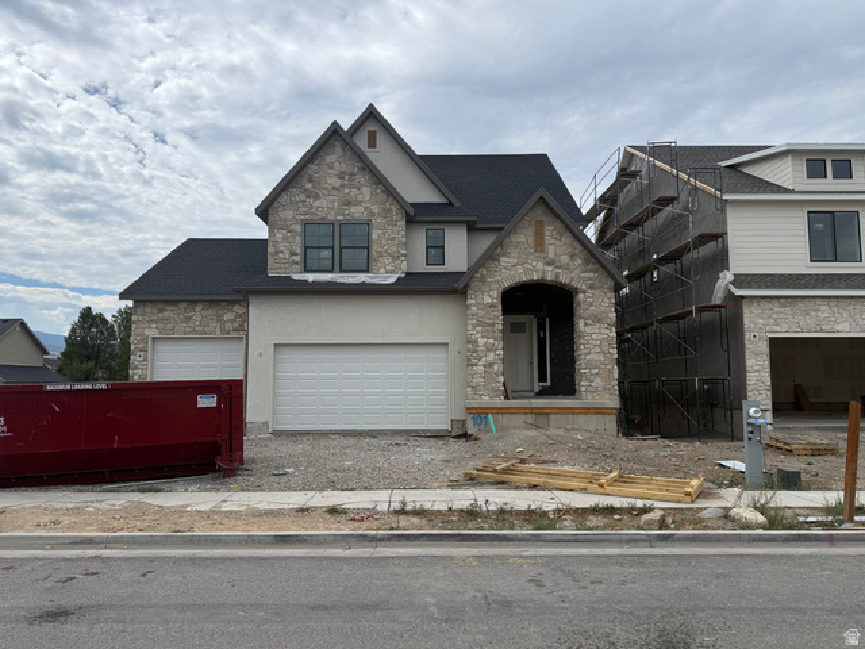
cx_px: 432
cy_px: 324
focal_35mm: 24
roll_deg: +0.5
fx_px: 600
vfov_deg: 56.8
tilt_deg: +5.9
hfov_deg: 71.6
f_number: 1.78
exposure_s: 1/6173
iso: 80
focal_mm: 6.76
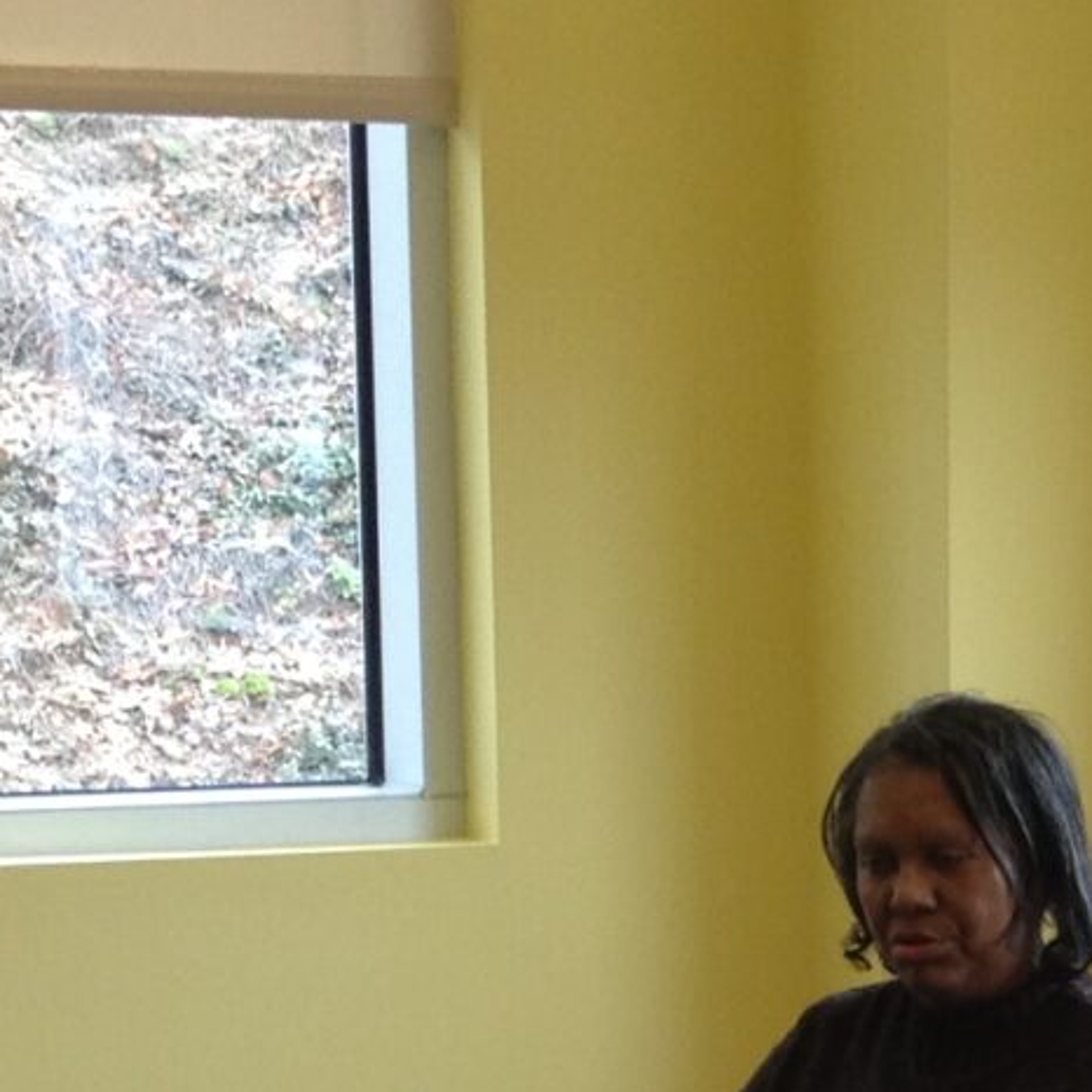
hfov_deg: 10.1
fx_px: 6067
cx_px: 1256
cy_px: 1516
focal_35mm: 170
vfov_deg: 10.0
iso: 50
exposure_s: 1/60
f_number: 2.4
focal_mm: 4.28
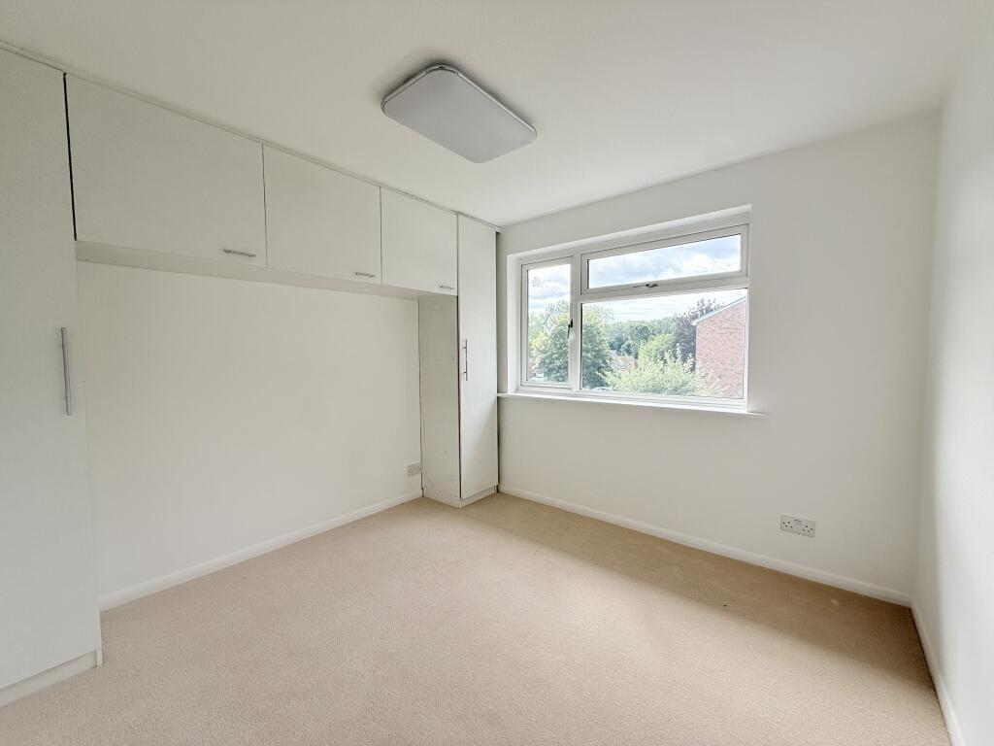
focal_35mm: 14
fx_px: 402
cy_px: 373
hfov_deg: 102.1
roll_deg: +0.4
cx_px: 497
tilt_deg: -2.9
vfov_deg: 85.7
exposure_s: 1/313
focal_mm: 2.22
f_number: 2.2
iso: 64
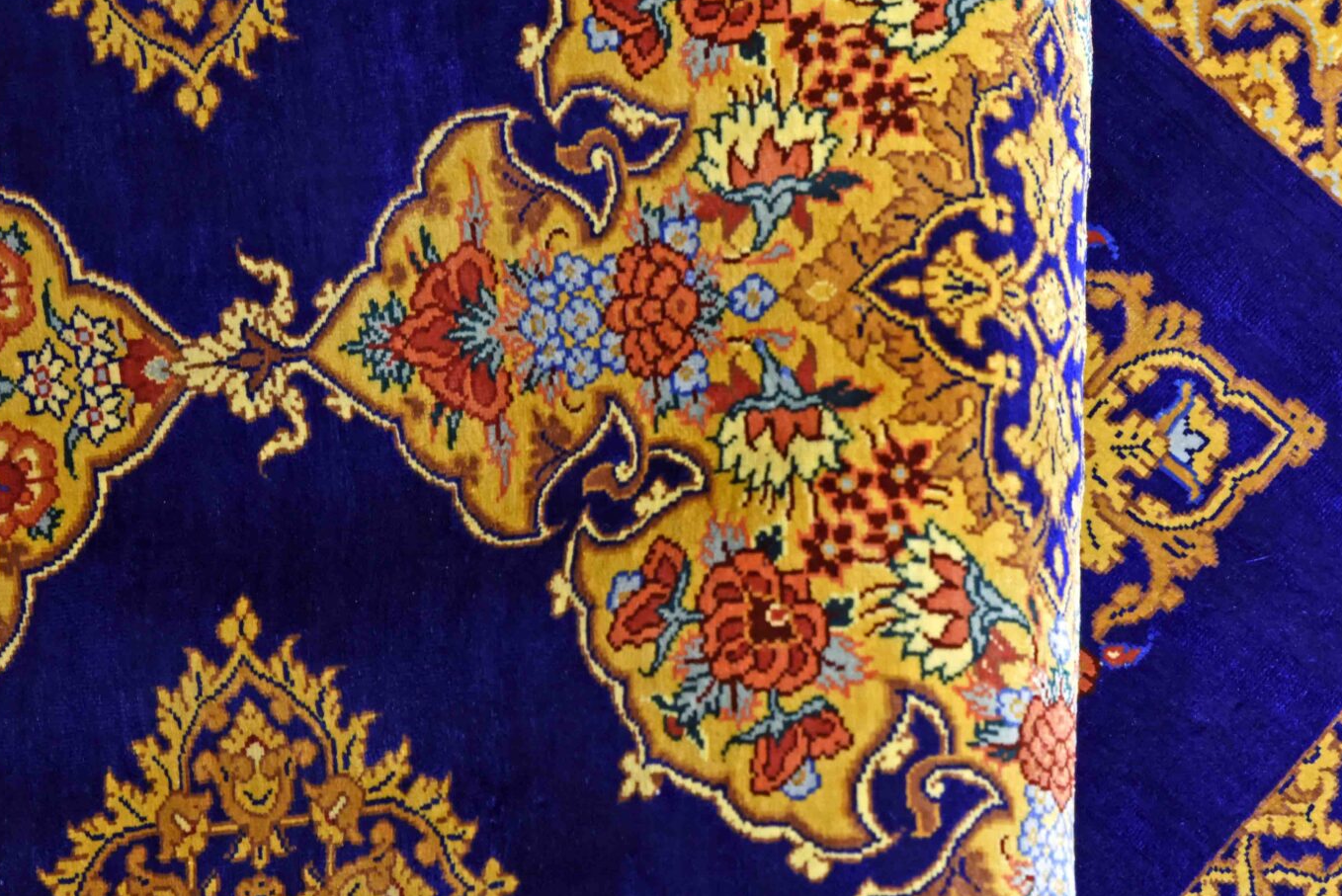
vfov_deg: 9.3
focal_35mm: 147
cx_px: 1143
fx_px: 5483
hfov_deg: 13.9
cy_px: 361
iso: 1250
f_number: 8
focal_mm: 78
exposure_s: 1/80
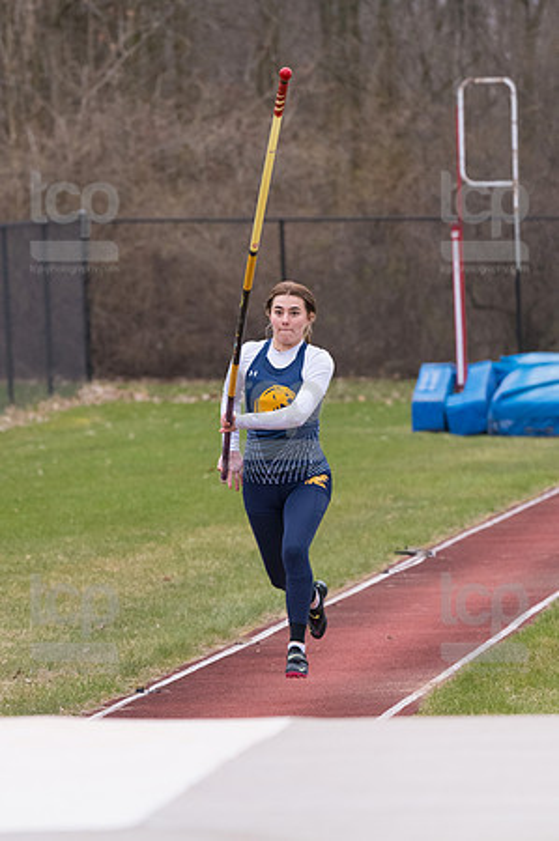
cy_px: 420
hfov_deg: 5.4
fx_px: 5953
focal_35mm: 255
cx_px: 280
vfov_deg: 8.1
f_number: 4.5
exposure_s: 1/2000
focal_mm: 170
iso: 2000
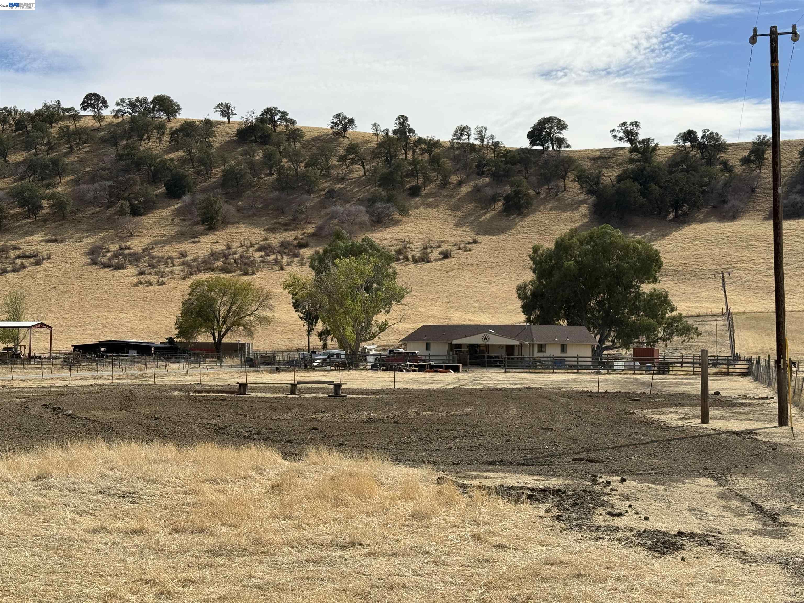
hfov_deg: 39.7
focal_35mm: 48
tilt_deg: +2.6
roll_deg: -1.0
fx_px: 1115
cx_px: 402
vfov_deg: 30.3
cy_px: 302
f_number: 1.78
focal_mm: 6.76
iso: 80
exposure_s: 1/7143
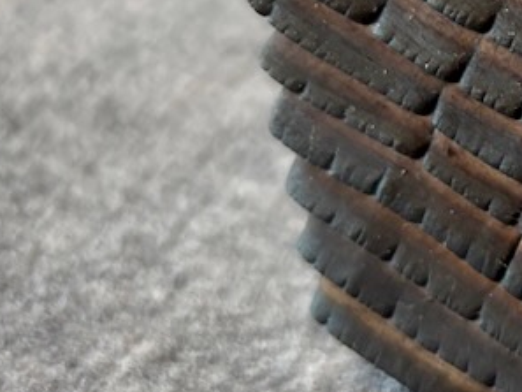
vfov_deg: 12.8
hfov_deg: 15.3
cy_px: -116
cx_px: 930
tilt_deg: -21.9
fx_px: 1690
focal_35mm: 112
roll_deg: +2.6
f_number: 1.6
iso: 200
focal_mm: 5.96
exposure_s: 1/60
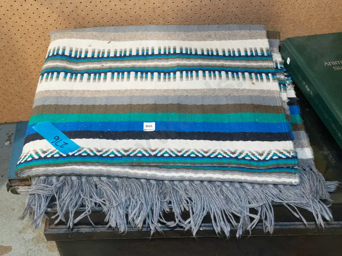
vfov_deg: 31.5
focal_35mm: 46
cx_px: 171
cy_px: 128
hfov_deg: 41.2
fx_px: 454
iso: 3200
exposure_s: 1/100
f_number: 5.6
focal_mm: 23
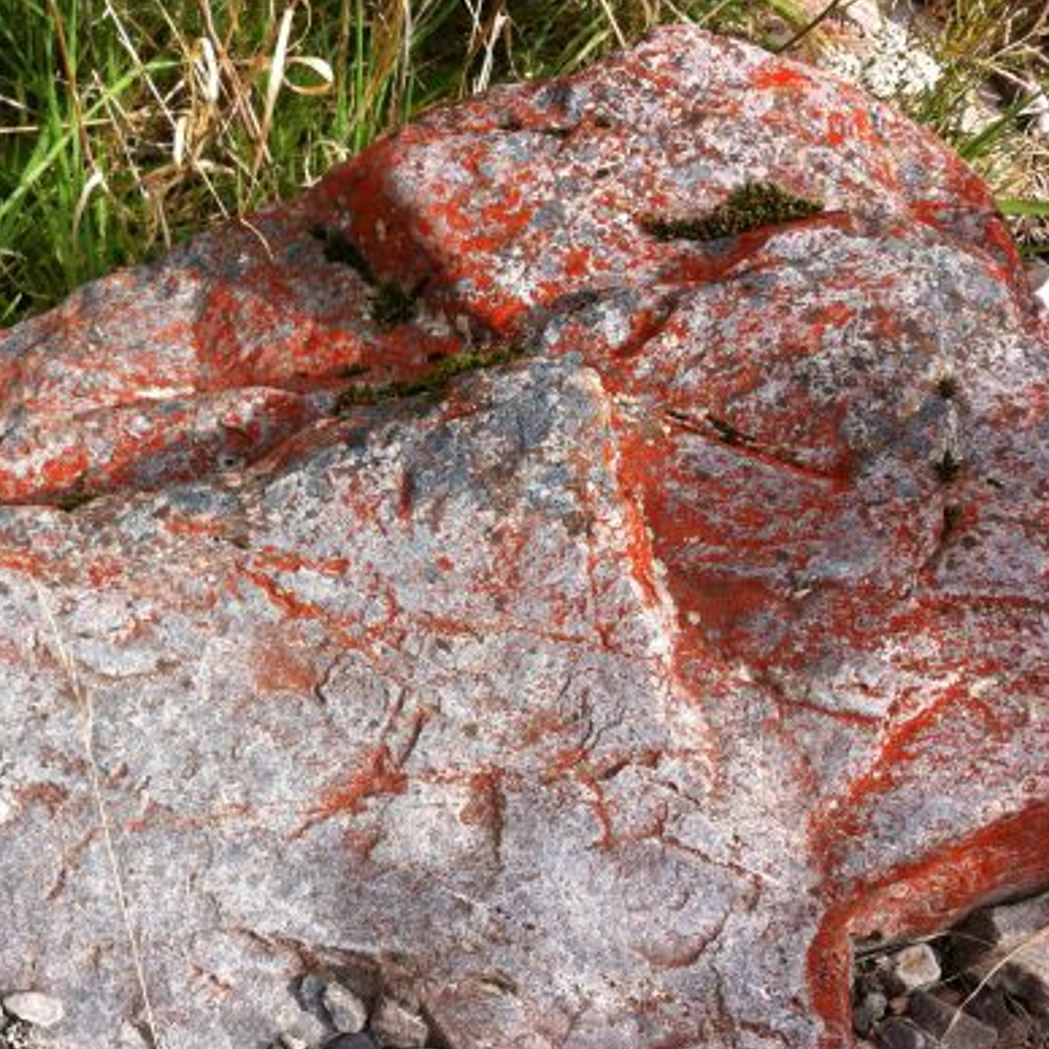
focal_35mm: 51
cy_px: 619
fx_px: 1749
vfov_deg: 33.3
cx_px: 200
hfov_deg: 32.4
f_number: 2.8
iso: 80
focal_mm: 3.85
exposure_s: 1/702
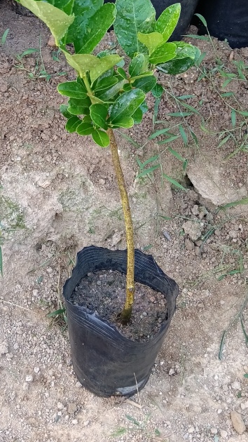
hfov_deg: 24.7
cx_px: 73
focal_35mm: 48
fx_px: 562
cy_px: 87
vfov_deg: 41.1
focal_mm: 4.05
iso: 1487
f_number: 1.8
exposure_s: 1/33.3
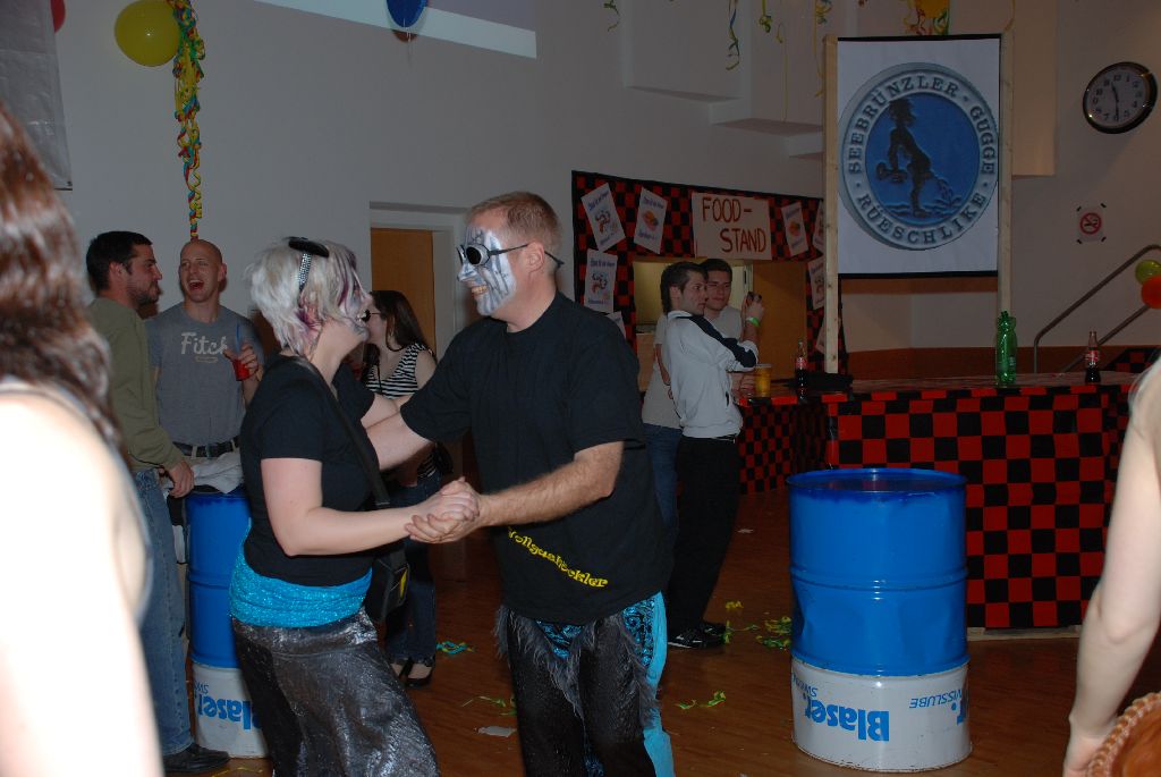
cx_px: 580
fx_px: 1162
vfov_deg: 37.0
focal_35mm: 36
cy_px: 388
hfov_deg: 53.1
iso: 200
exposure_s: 1/60
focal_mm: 24
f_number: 4
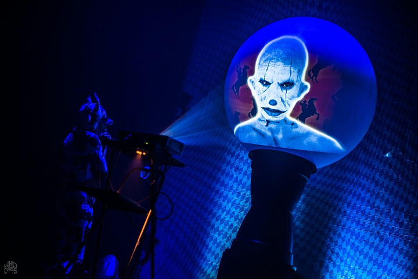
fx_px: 651
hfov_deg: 35.6
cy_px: 140
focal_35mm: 56
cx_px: 209
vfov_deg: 24.2
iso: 800
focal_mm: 56
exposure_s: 1/80
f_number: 2.8
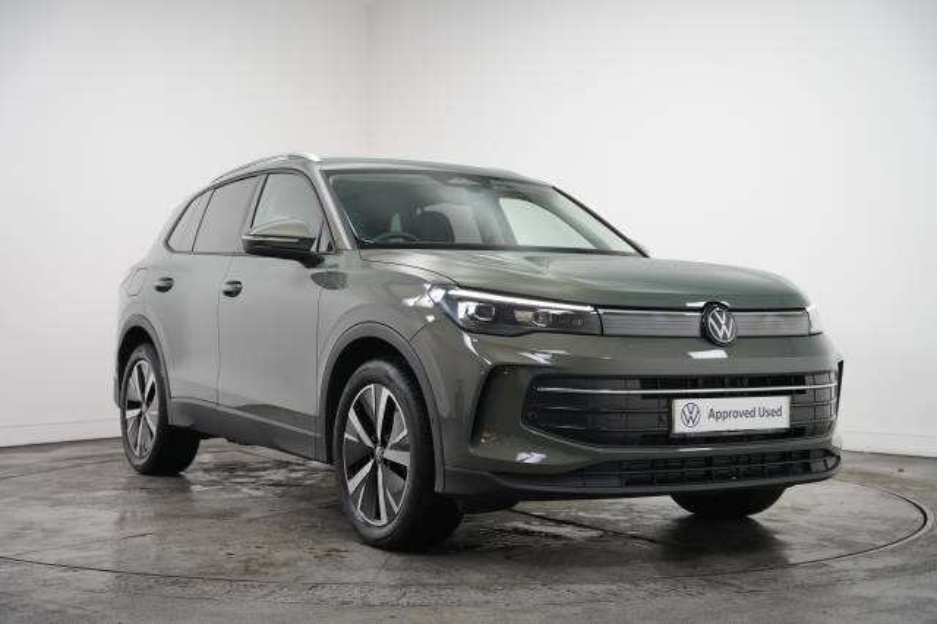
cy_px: 312
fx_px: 1308
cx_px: 468
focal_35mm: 50
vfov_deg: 26.8
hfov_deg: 39.4
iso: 1600
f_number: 4
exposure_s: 1/160
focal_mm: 50.3
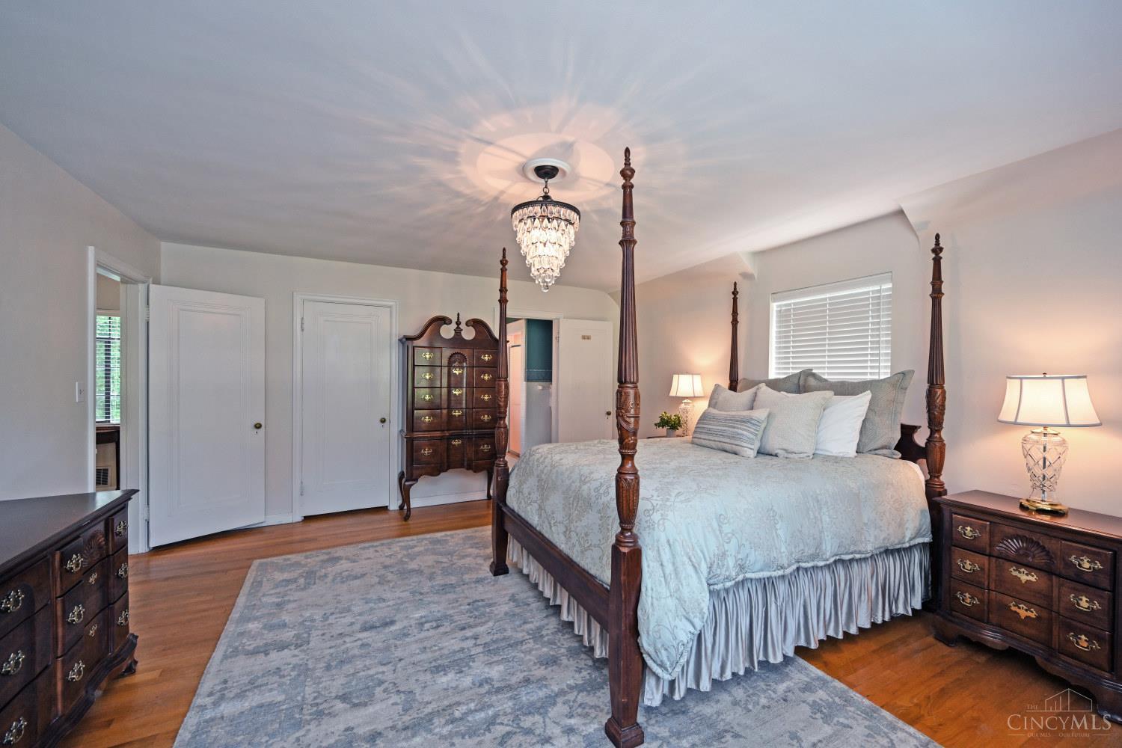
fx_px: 436
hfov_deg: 104.3
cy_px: 374
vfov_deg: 81.2
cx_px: 561
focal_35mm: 14
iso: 320
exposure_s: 1/60
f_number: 4
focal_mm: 14
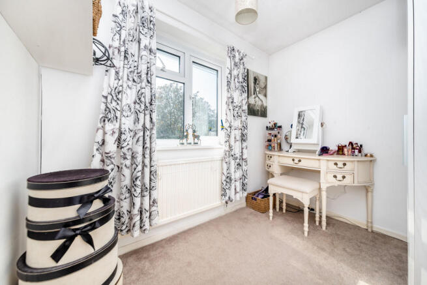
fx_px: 142
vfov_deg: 90.0
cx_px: 214
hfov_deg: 112.6
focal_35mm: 12
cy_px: 142
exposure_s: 1/200
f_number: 8
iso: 320
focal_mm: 12
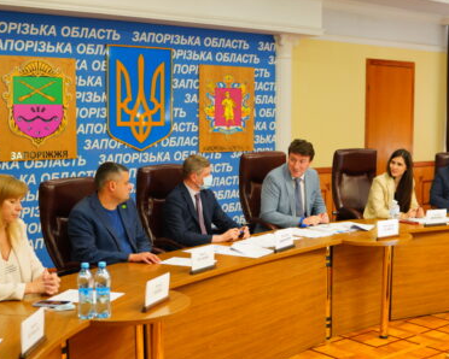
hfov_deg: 35.0
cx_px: 305
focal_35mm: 53
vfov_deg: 28.6
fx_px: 705
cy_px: 199
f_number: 2.5
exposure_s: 1/160
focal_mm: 35
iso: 1000
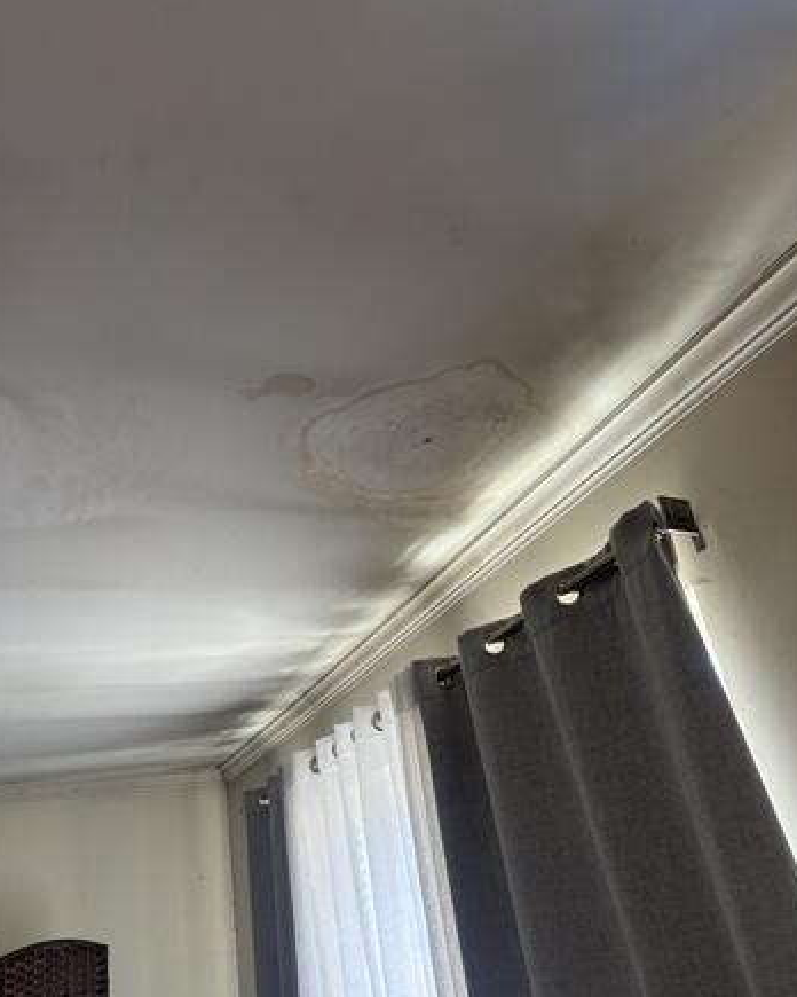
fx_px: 826
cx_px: 398
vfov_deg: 62.2
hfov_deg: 51.5
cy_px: 488
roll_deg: +9.2
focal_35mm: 28
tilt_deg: +27.5
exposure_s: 1/121
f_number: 1.6
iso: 100
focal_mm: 5.96
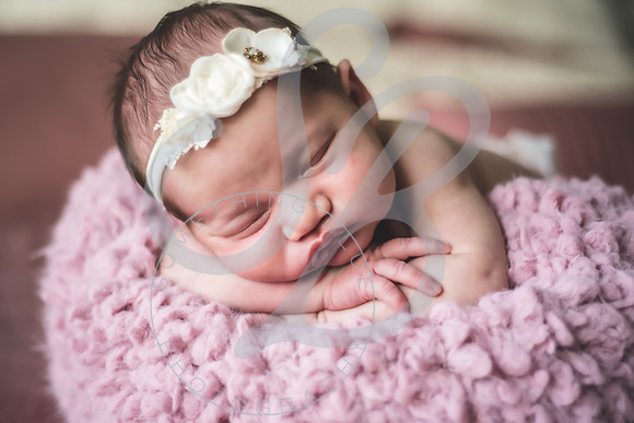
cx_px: 317
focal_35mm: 50
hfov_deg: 39.6
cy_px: 212
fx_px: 881
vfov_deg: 27.0
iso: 400
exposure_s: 1/125
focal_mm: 50
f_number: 1.8
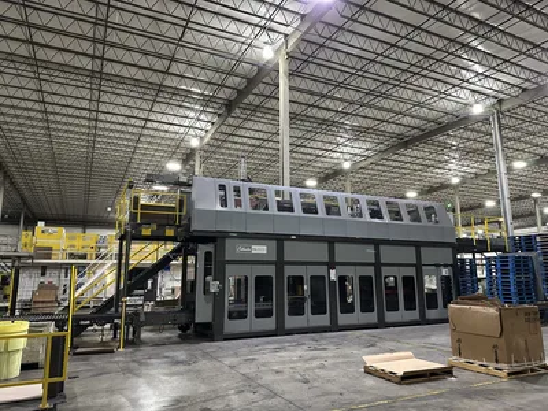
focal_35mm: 24
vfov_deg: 56.8
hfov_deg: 71.6
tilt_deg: +10.9
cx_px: 274
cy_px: 206
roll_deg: -0.1
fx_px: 380
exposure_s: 1/40
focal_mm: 6.86
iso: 640
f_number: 1.78
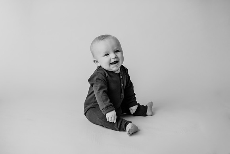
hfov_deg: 39.6
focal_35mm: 50
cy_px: 77
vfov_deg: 27.0
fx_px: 320
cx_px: 115
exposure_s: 1/160
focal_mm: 50
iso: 100
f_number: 2.8
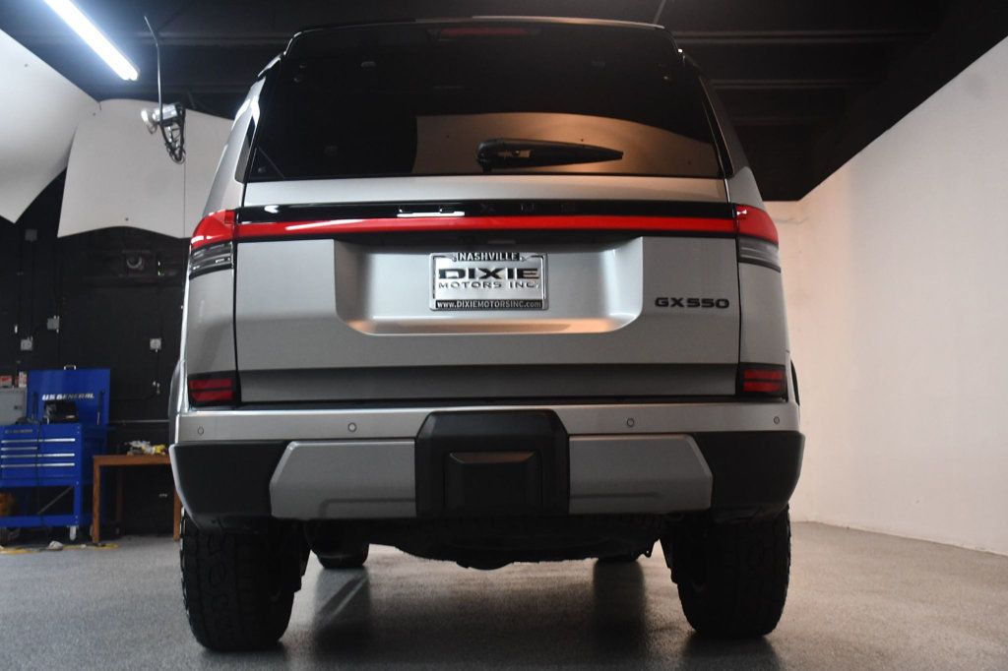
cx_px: 504
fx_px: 1092
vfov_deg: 34.2
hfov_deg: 49.6
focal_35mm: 39
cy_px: 336
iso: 1600
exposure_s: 1/125
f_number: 3.8
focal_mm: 26
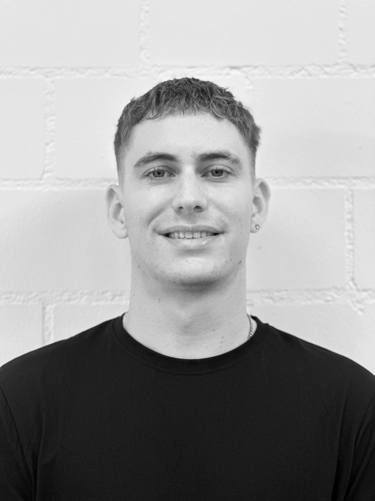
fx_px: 1112
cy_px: 250
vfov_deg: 25.3
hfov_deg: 19.1
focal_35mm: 77
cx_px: 188
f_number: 2.8
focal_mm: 9
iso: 160
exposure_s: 1/121
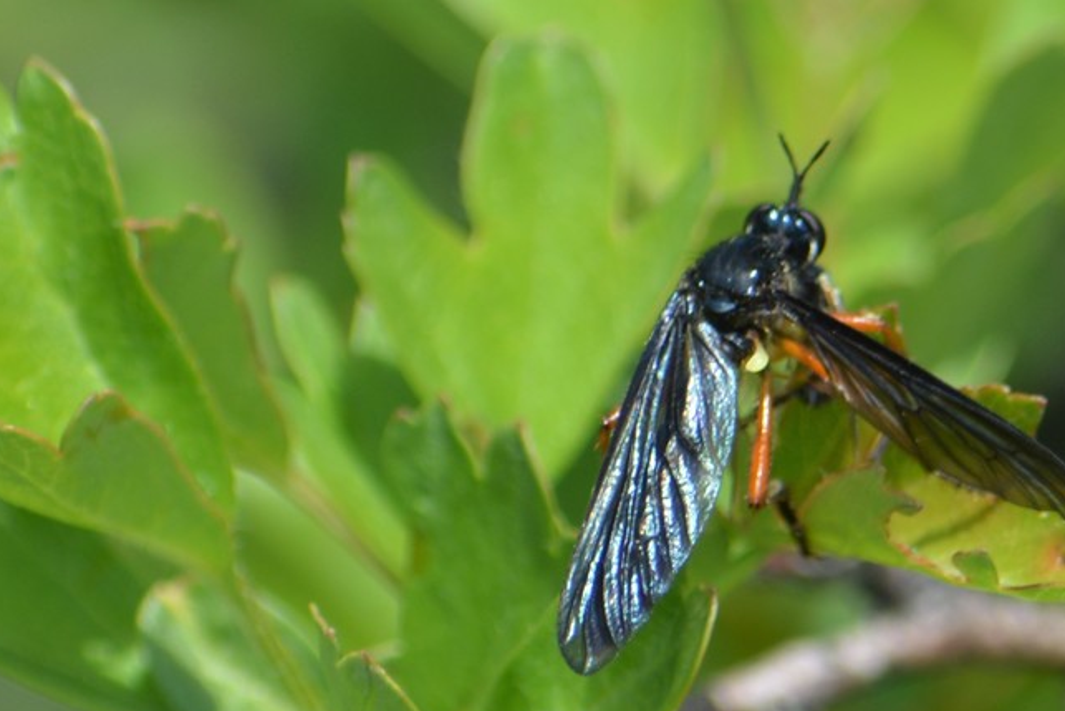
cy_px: 491
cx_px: 679
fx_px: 18552
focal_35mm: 627
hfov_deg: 3.3
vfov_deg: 2.2
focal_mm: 280
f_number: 8
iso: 100
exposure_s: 1/200
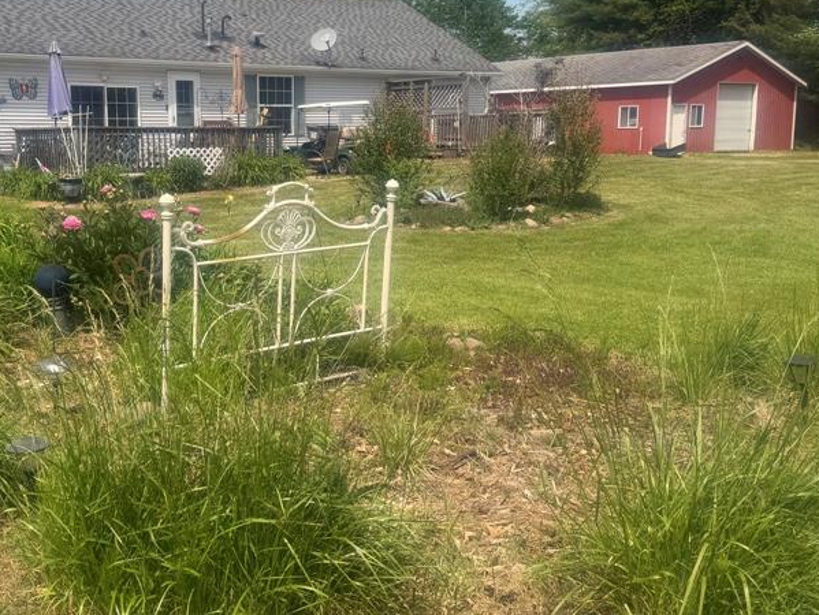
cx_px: 260
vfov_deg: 35.2
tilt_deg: -8.6
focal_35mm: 41
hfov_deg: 44.9
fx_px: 971
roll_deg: +1.6
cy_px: 288
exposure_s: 1/3759
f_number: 1.78
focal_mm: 6.76
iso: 80
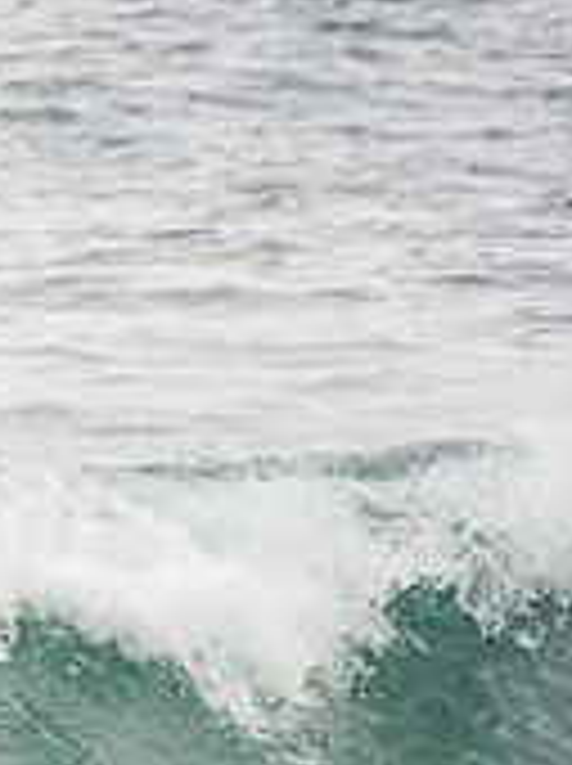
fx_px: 43557
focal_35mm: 1972
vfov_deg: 1.0
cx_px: -595
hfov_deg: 0.8
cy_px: 524
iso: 250
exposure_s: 1/1250
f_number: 5.6
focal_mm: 400
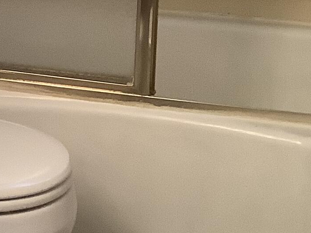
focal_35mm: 132
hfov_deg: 13.7
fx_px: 1185
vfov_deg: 10.9
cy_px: -104
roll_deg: +0.0
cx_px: -204
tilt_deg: -11.7
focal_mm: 3.3
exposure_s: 1/60
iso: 200
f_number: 2.4
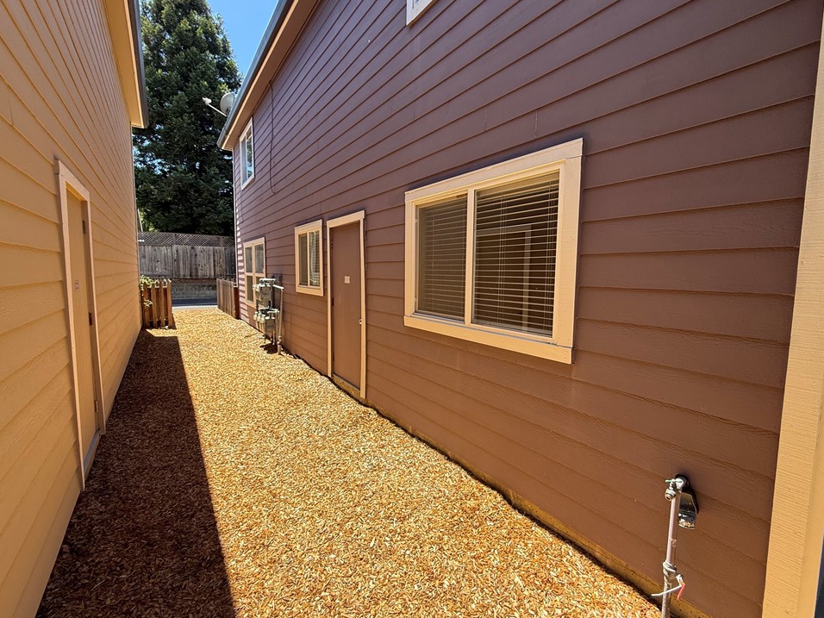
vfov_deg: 81.7
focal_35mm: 15
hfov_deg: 98.2
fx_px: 357
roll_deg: -0.6
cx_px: 418
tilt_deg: -5.0
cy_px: 300
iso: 64
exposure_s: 1/445
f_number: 2.2
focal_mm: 2.22
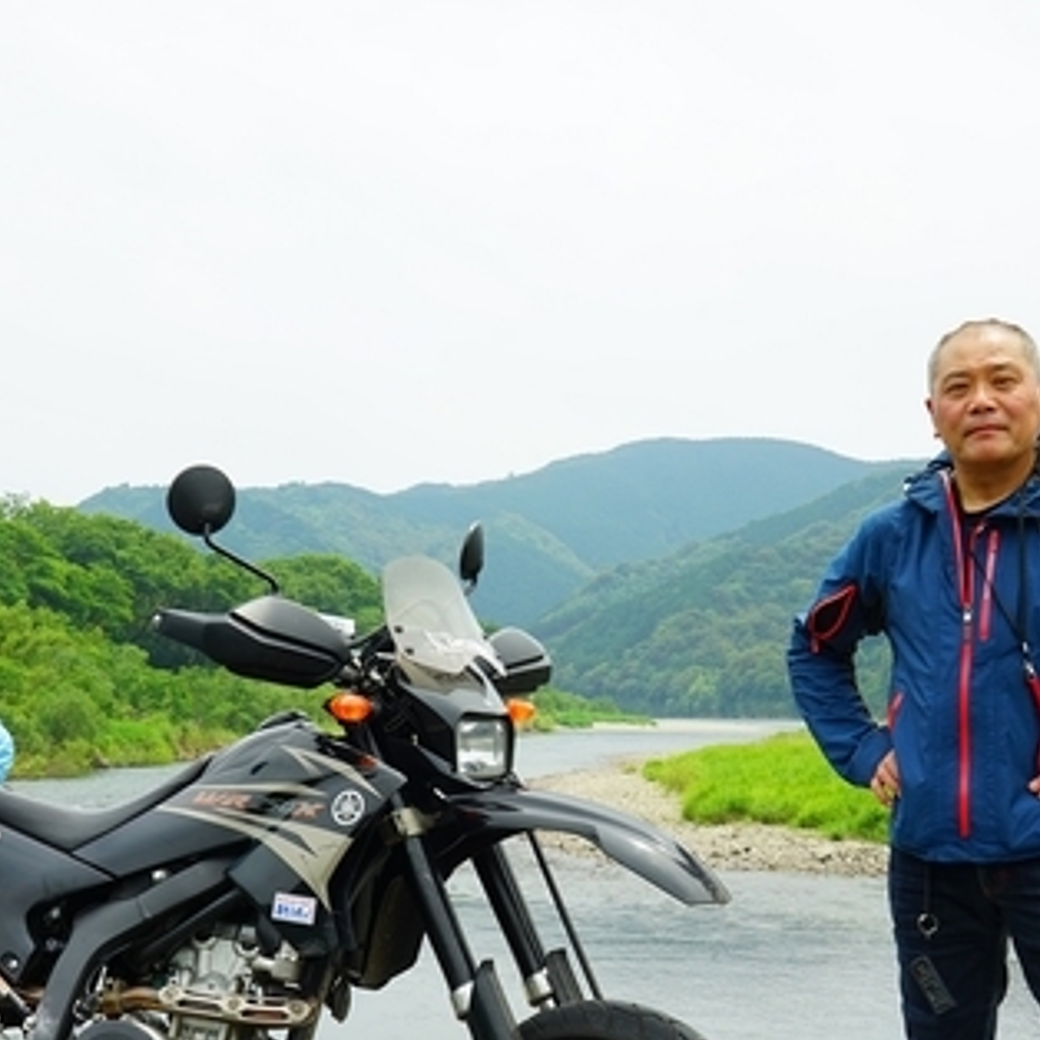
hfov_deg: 32.8
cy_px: 768
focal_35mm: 52
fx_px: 1768
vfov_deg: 32.2
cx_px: 543
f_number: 9
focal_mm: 24
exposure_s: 1/100
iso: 100
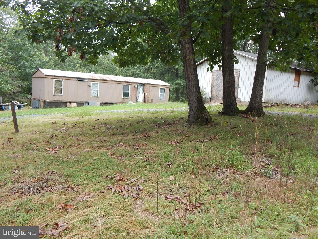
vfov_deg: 45.4
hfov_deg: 58.4
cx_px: 159
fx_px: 285
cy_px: 120
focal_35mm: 31
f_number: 3.2
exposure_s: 1/250
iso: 125
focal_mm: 5.6
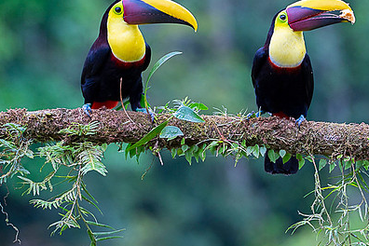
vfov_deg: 4.0
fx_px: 3556
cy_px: 95
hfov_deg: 5.9
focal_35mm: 347
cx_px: 180
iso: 800
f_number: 4
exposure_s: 1/1250
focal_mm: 195
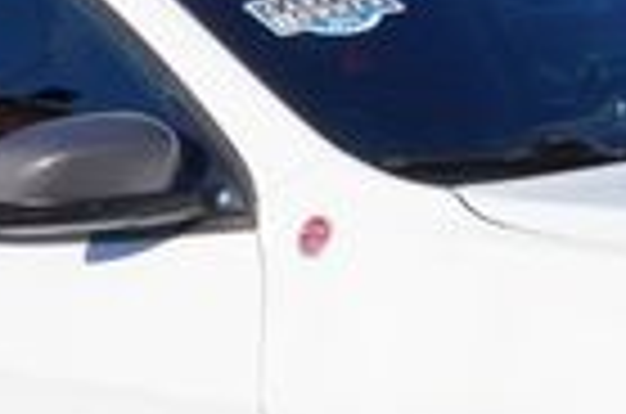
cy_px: 472
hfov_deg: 13.5
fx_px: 2637
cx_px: 504
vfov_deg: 8.9
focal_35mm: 152
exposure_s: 1/125
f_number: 14
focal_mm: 22
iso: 100
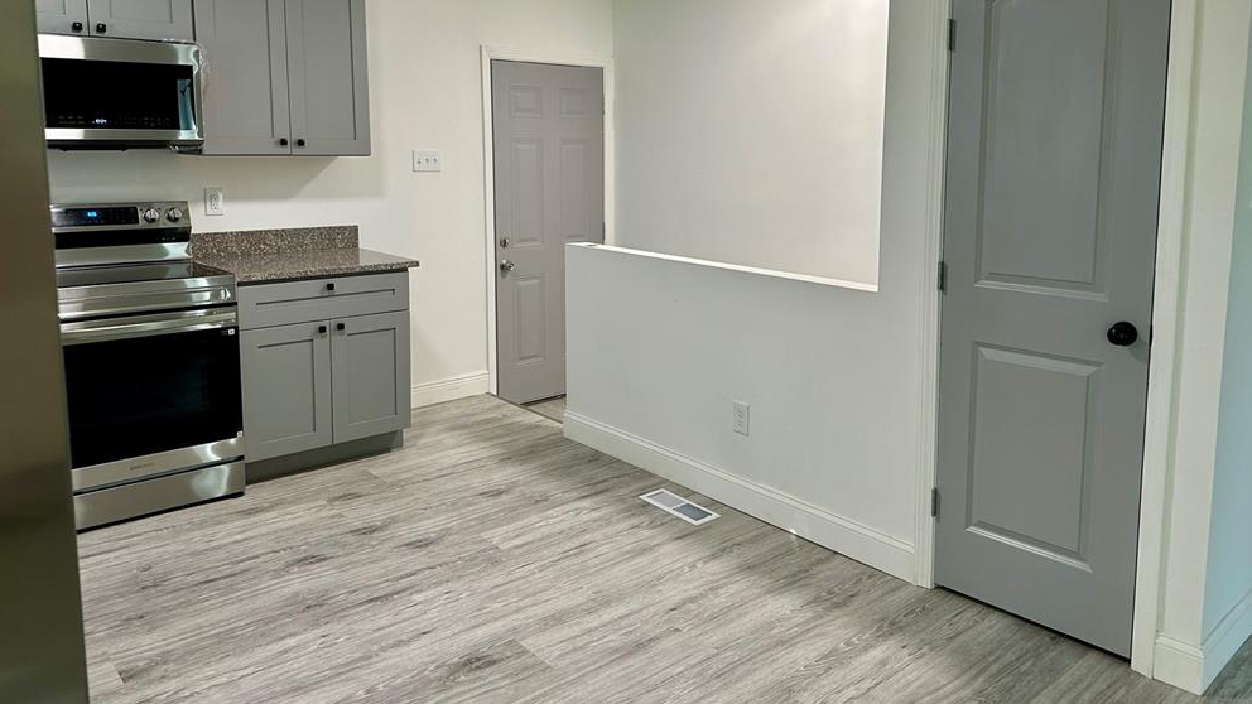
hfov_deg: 69.9
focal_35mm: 27
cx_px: 621
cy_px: 261
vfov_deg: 42.5
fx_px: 896
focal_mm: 6.86
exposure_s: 1/120
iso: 160
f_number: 1.78
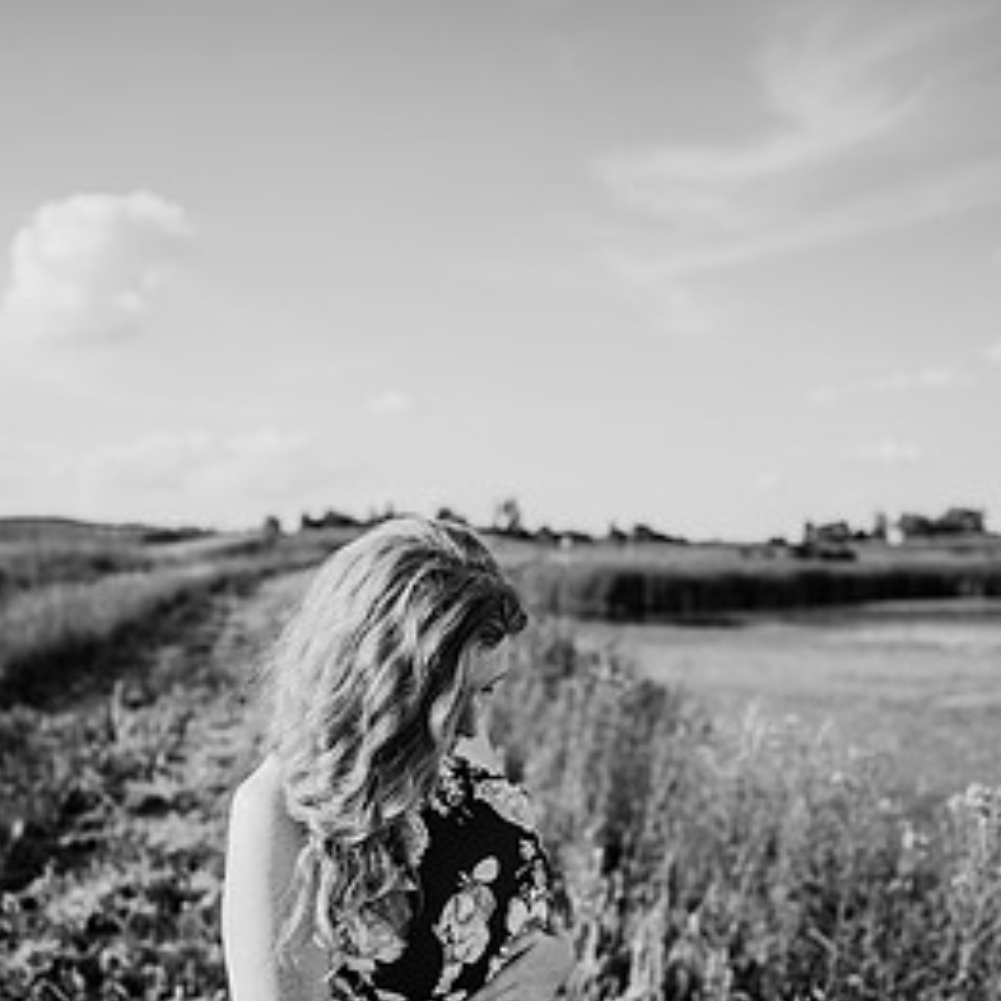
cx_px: 474
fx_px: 1145
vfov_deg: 45.8
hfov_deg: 47.2
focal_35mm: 35
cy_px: 730
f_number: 2.2
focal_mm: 24
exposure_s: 1/1600
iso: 100
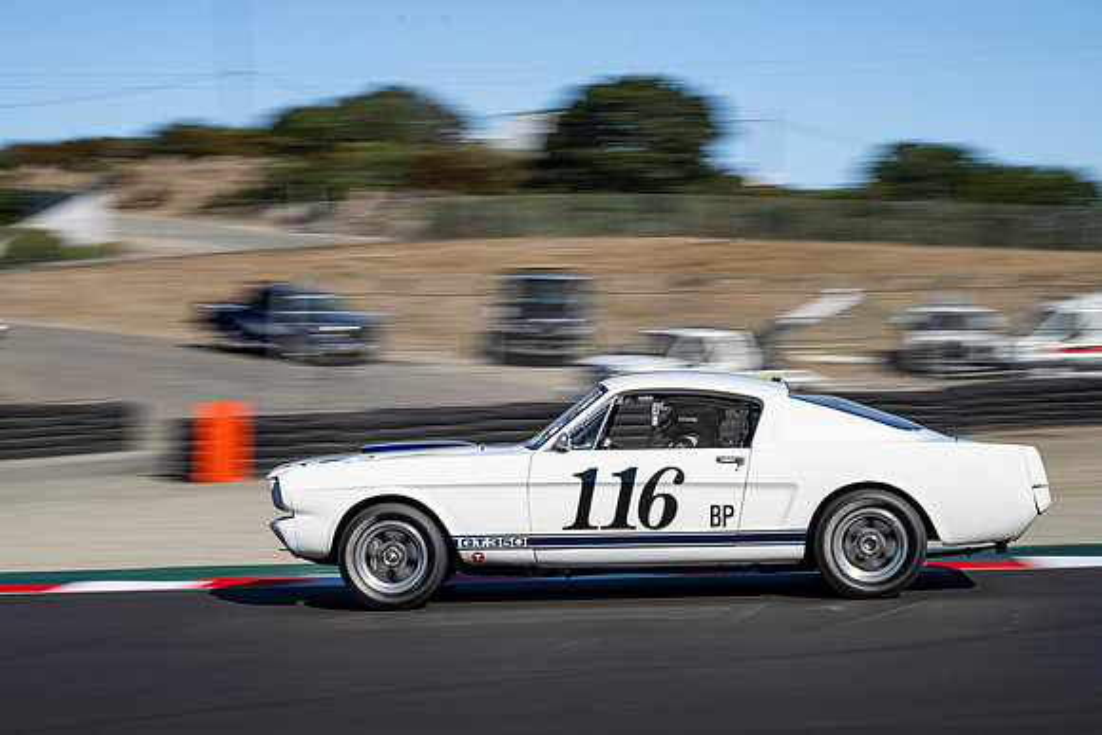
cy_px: 368
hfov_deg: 30.5
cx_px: 551
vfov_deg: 20.6
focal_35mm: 66
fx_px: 2021
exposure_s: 1/100
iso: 80
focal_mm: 66
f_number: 11
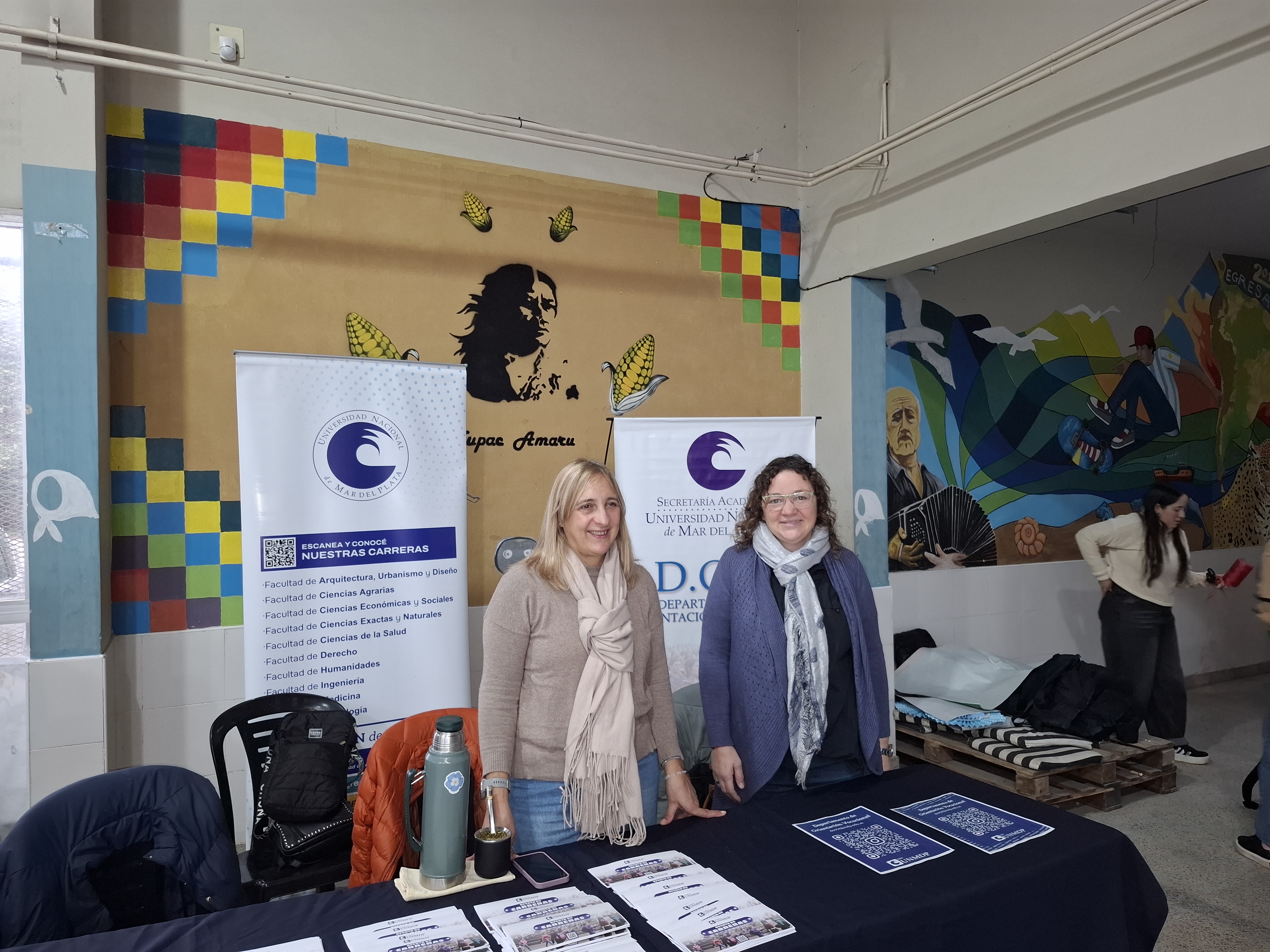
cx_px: 635
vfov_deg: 58.9
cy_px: 476
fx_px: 844
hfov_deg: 73.9
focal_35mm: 23
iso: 50
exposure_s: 1/33
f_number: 1.8
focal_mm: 5.54
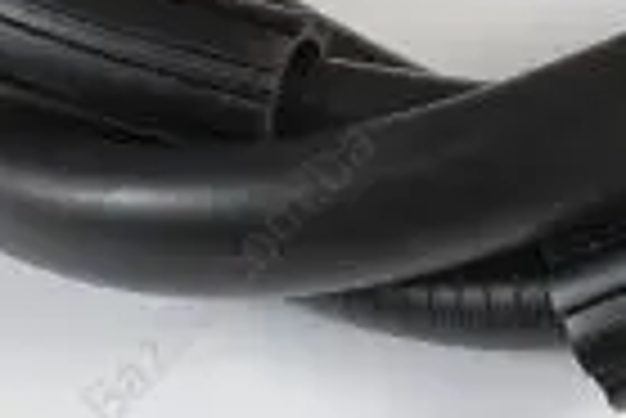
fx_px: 3917
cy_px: -443
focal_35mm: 225
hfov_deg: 9.1
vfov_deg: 6.0
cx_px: 608
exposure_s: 1/30
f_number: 8
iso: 280
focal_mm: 26
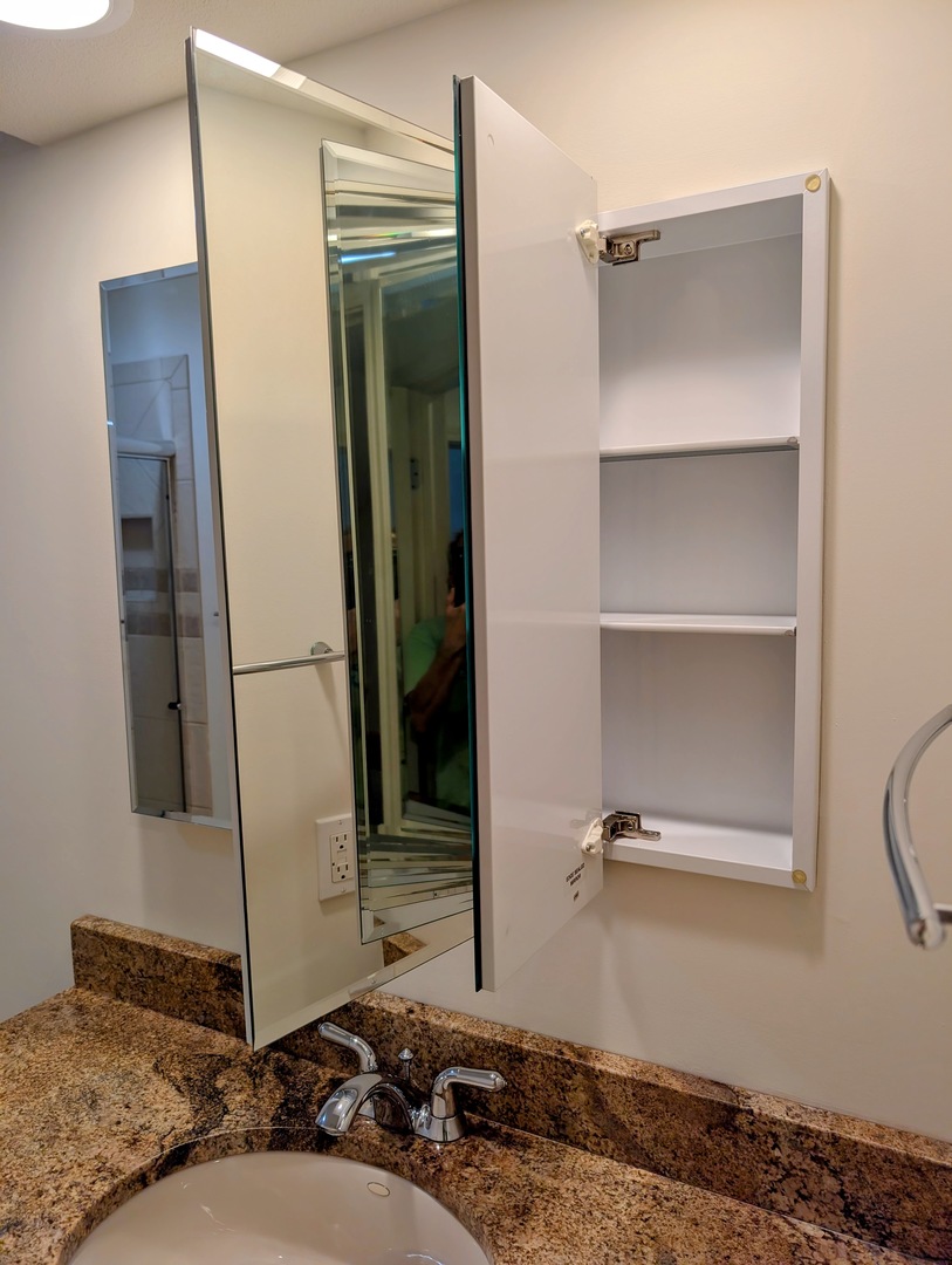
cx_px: 476
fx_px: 878
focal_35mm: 24
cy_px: 632
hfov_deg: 56.9
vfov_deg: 71.5
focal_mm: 6.9
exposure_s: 1/40
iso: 27
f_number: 1.68
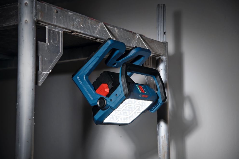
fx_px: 524
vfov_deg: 17.3
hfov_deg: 25.7
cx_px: 120
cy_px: 80
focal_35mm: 79
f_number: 5.6
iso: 200
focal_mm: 78
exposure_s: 1/125
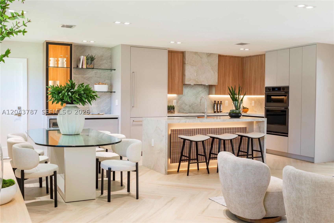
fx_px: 346
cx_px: 167
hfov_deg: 51.5
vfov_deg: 35.6
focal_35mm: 37
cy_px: 112
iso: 250
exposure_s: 1/10
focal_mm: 24.9
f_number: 9
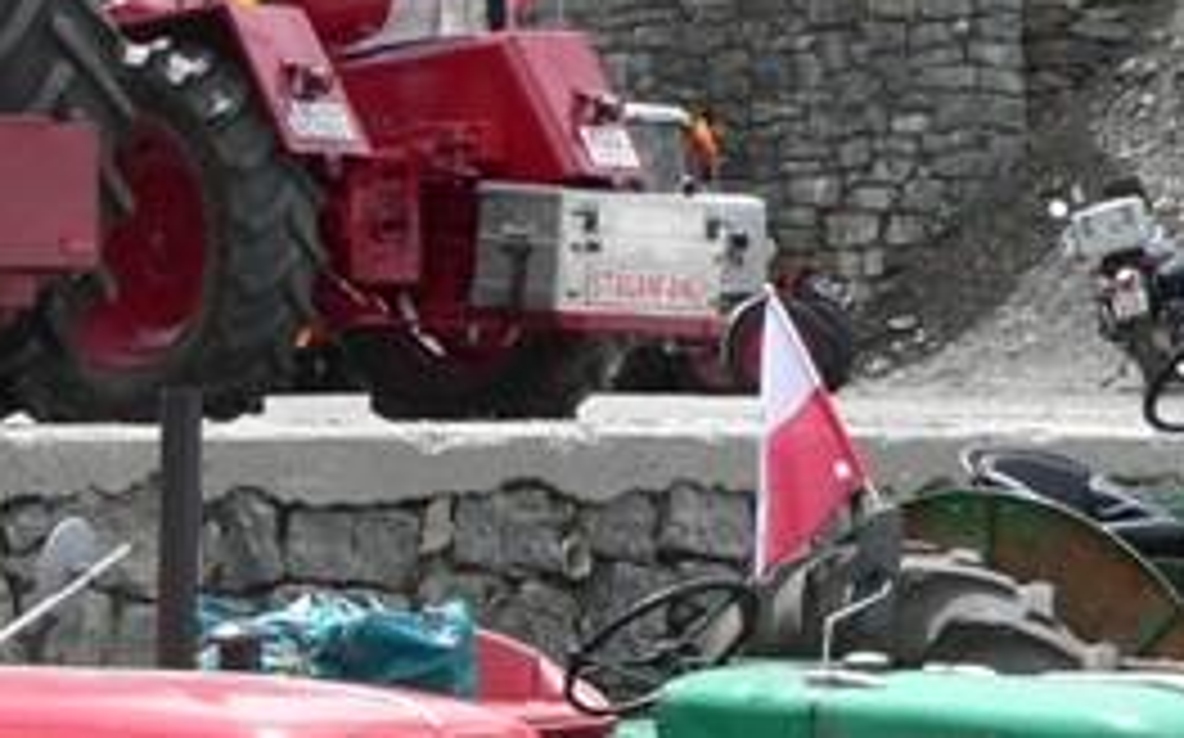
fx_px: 3741
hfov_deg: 17.5
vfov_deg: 10.8
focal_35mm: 116
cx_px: -14
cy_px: 1192
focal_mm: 6
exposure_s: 1/500
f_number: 4.6
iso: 80
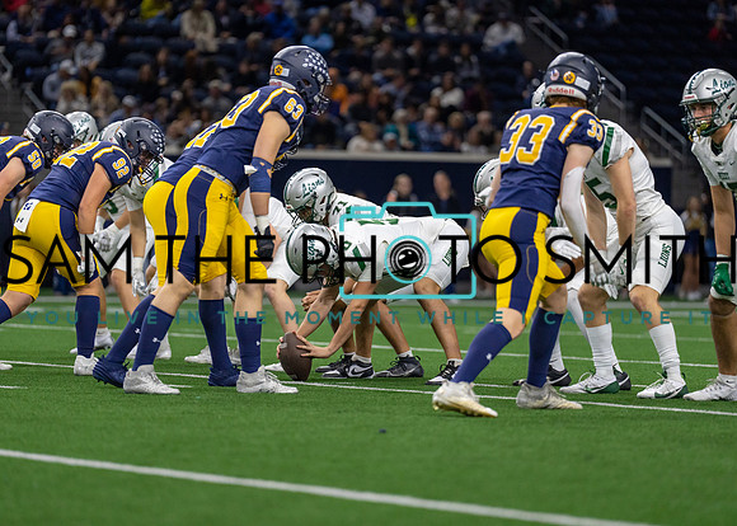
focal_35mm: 210
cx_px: 368
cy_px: 263
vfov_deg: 6.9
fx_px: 4386
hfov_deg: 9.6
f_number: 2.8
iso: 2000
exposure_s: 1/1000
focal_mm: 200
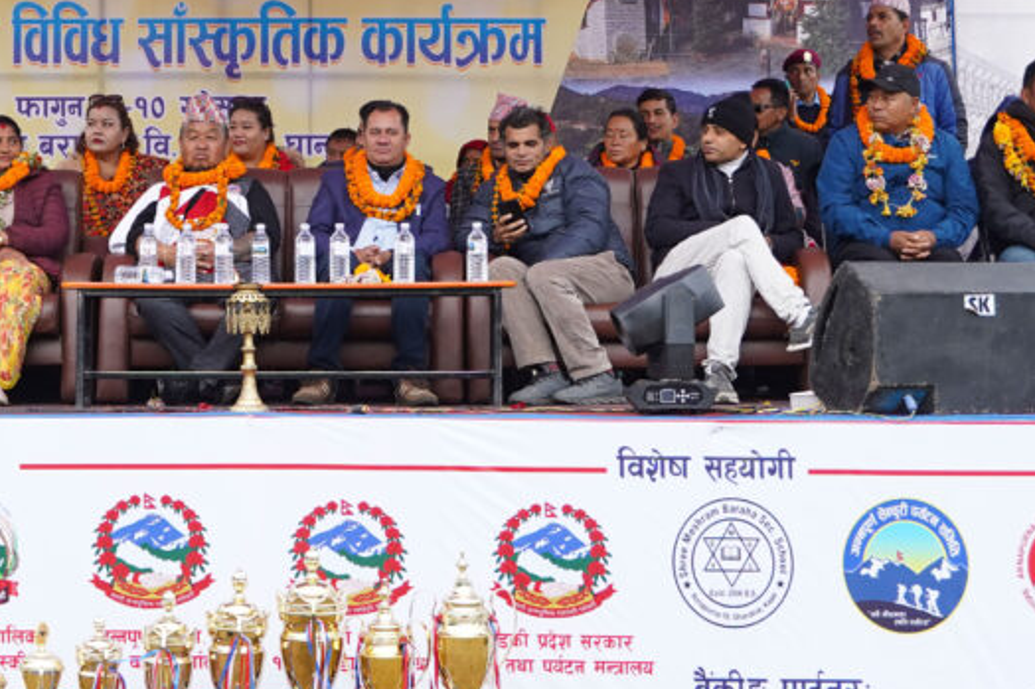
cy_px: 139
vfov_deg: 15.4
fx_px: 2529
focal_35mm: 88
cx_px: 186
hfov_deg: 22.8
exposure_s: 1/125
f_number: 3.2
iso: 320
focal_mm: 30
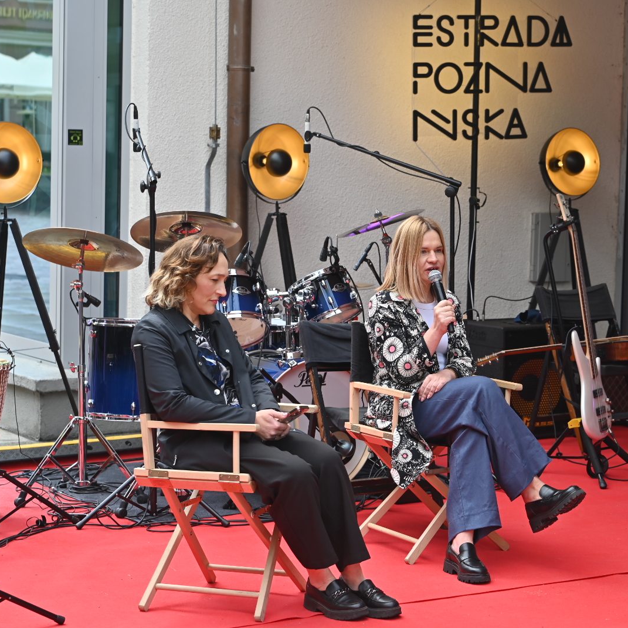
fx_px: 1847
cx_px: 430
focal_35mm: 90
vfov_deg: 19.3
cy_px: 316
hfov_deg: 19.2
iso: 100
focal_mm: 70
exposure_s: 1/250
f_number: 5
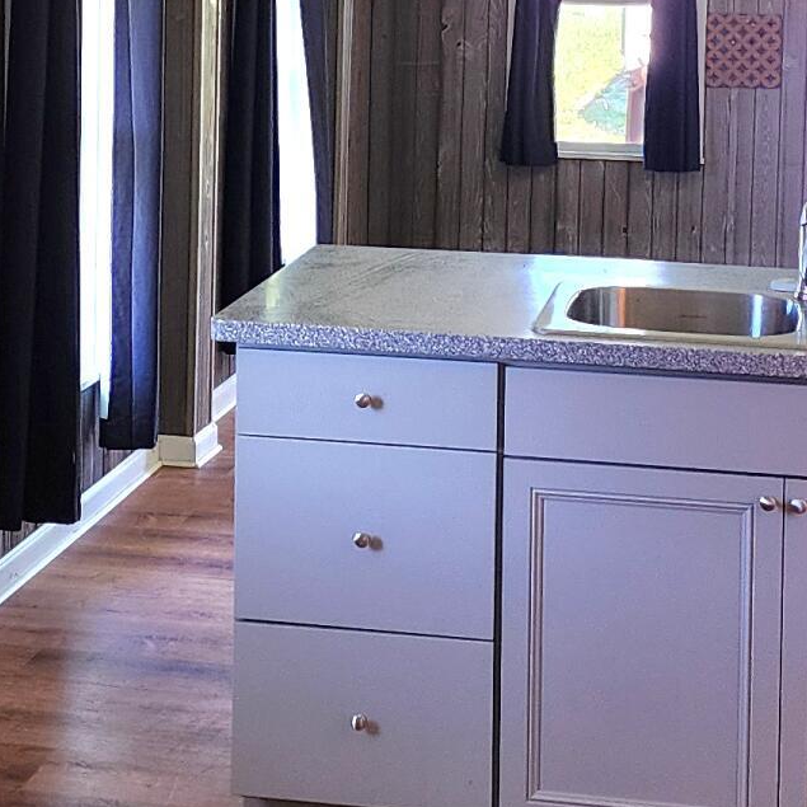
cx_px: 234
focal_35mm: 96
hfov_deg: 18.0
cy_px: 76
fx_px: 2532
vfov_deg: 17.8
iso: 200
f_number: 1.8
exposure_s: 1/120
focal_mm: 6.4
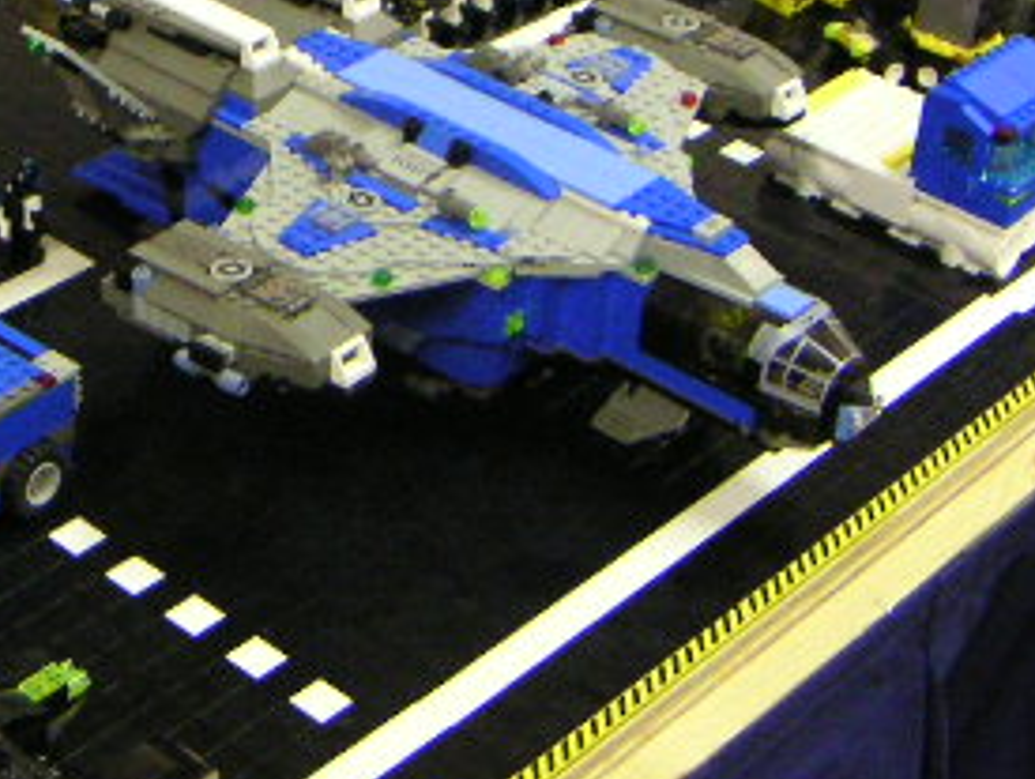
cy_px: 207
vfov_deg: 17.1
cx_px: 87
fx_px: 2575
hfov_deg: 22.1
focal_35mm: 86
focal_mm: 4.8
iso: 400
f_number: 2.8
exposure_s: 1/20
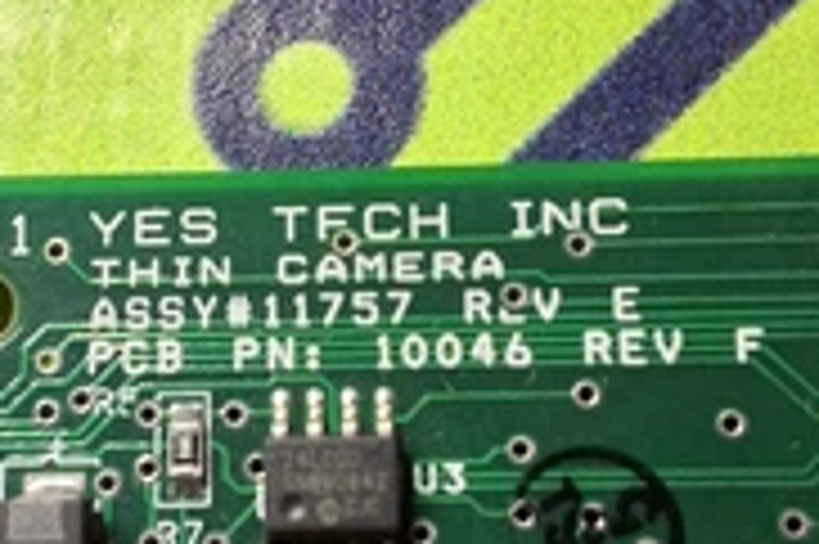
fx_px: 1455
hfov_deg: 31.3
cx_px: 310
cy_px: 270
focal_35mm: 64
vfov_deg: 21.2
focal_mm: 2.91
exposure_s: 1/120
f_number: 1.9
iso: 40
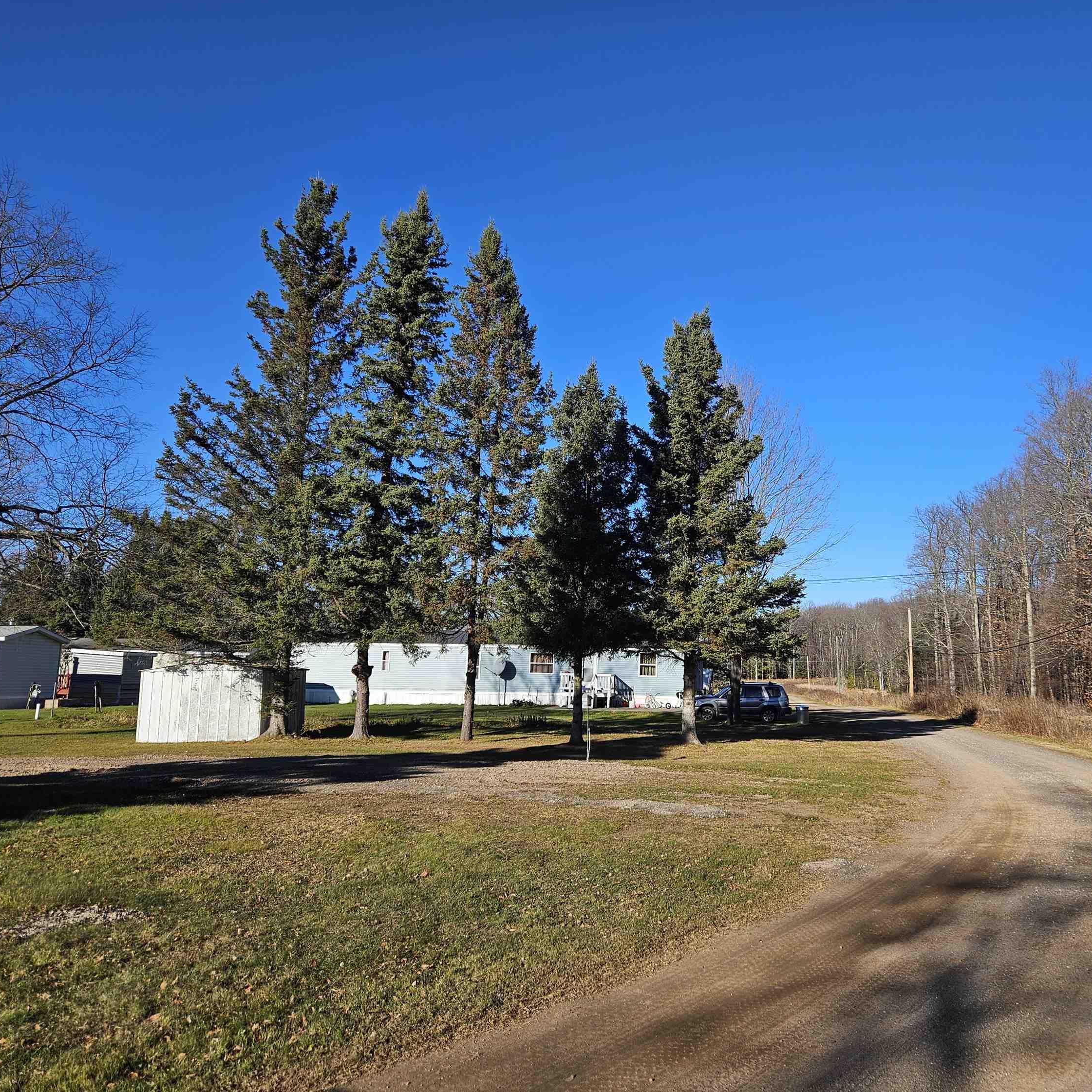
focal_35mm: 28
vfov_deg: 57.3
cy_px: 536
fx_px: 999
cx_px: 668
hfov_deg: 56.8
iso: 25
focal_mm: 5.4
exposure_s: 1/1632
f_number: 1.8
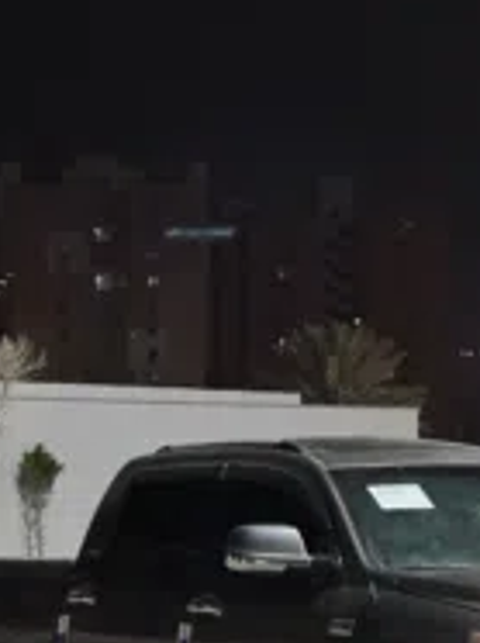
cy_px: 439
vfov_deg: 11.9
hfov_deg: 8.9
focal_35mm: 166
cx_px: 387
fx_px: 3076
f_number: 2.8
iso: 1000
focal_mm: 9
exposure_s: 1/34
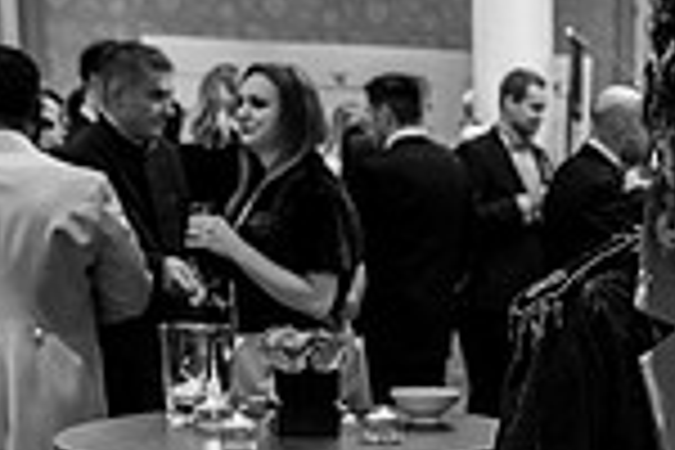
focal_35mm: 93
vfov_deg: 14.1
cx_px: 765
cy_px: 601
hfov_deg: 20.7
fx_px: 1744
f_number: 2.8
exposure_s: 1/60
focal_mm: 24
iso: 2000
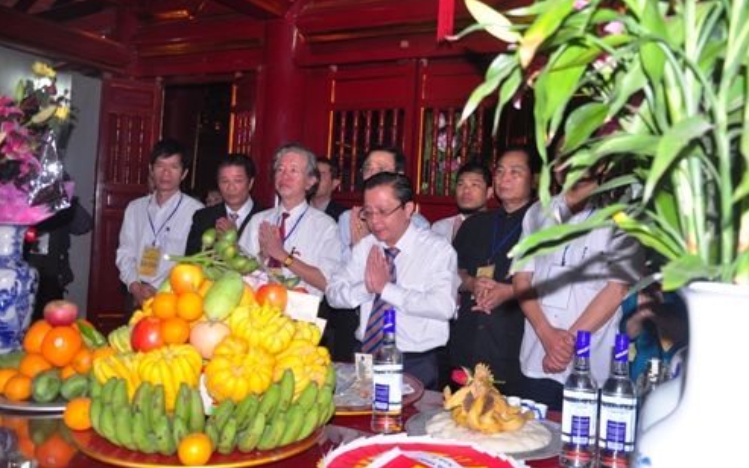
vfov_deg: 38.8
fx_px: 664
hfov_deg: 58.9
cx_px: 375
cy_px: 217
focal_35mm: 33
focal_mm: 21
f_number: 3.8
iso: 320
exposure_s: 1/60
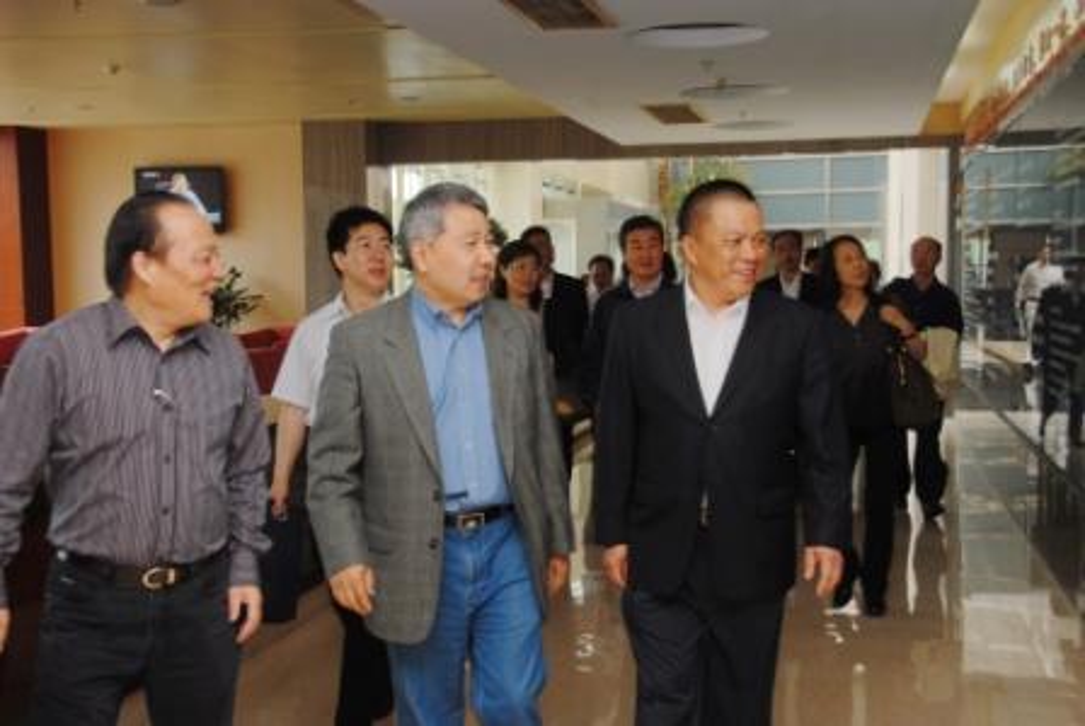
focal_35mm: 48
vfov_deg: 28.2
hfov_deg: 41.1
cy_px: 363
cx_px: 542
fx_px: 1449
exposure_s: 1/60
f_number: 5
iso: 200
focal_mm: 32
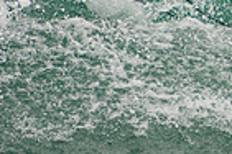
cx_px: 433
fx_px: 15936
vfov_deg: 0.6
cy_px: -25
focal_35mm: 2473
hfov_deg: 0.8
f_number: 5.6
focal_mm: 400
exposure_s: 1/1250
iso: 280
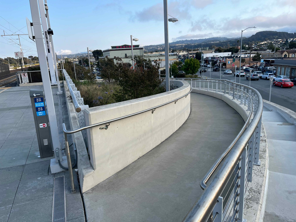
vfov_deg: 53.1
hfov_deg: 67.3
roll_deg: +2.9
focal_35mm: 26
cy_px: 111
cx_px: 148
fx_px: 222
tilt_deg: -14.3
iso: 50
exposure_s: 1/1536
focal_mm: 5.1
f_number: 1.6
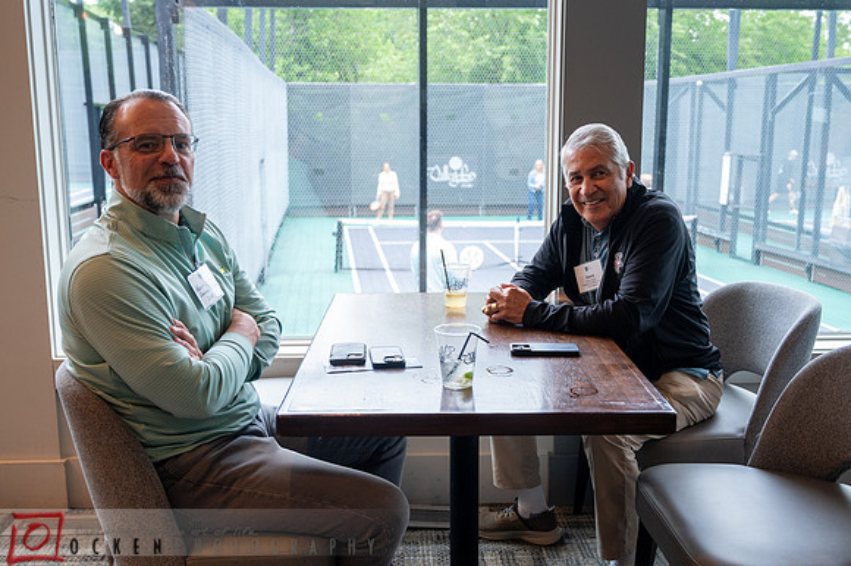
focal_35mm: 37
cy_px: 280
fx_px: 881
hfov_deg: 51.6
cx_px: 424
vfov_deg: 35.6
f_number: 4
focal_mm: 35
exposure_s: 1/50
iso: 800
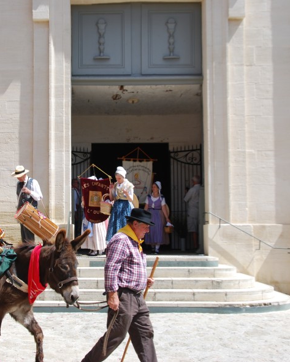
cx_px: 76
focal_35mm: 58
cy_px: 179
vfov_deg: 32.6
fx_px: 619
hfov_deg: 26.1
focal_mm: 27
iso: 100
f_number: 8
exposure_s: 1/250
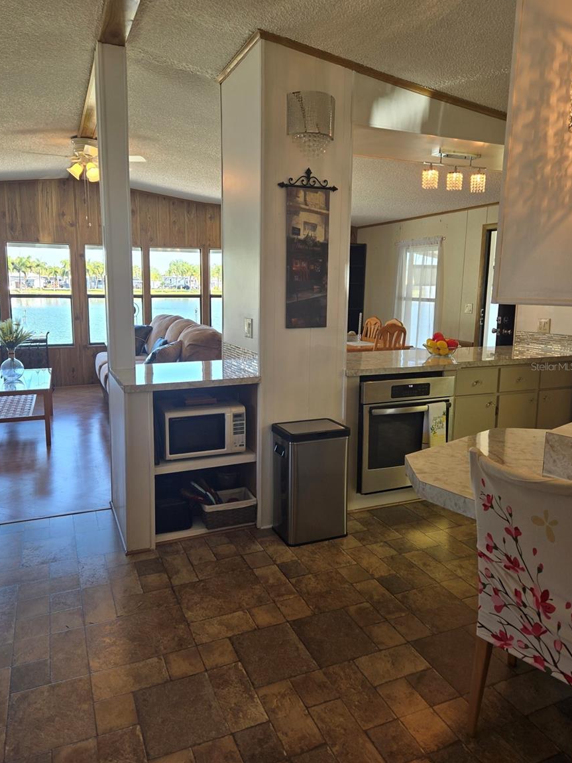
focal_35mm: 24
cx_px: 280
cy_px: 366
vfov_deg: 71.6
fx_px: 529
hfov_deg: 56.8
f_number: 1.8
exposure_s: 1/120
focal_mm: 5.4
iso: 32
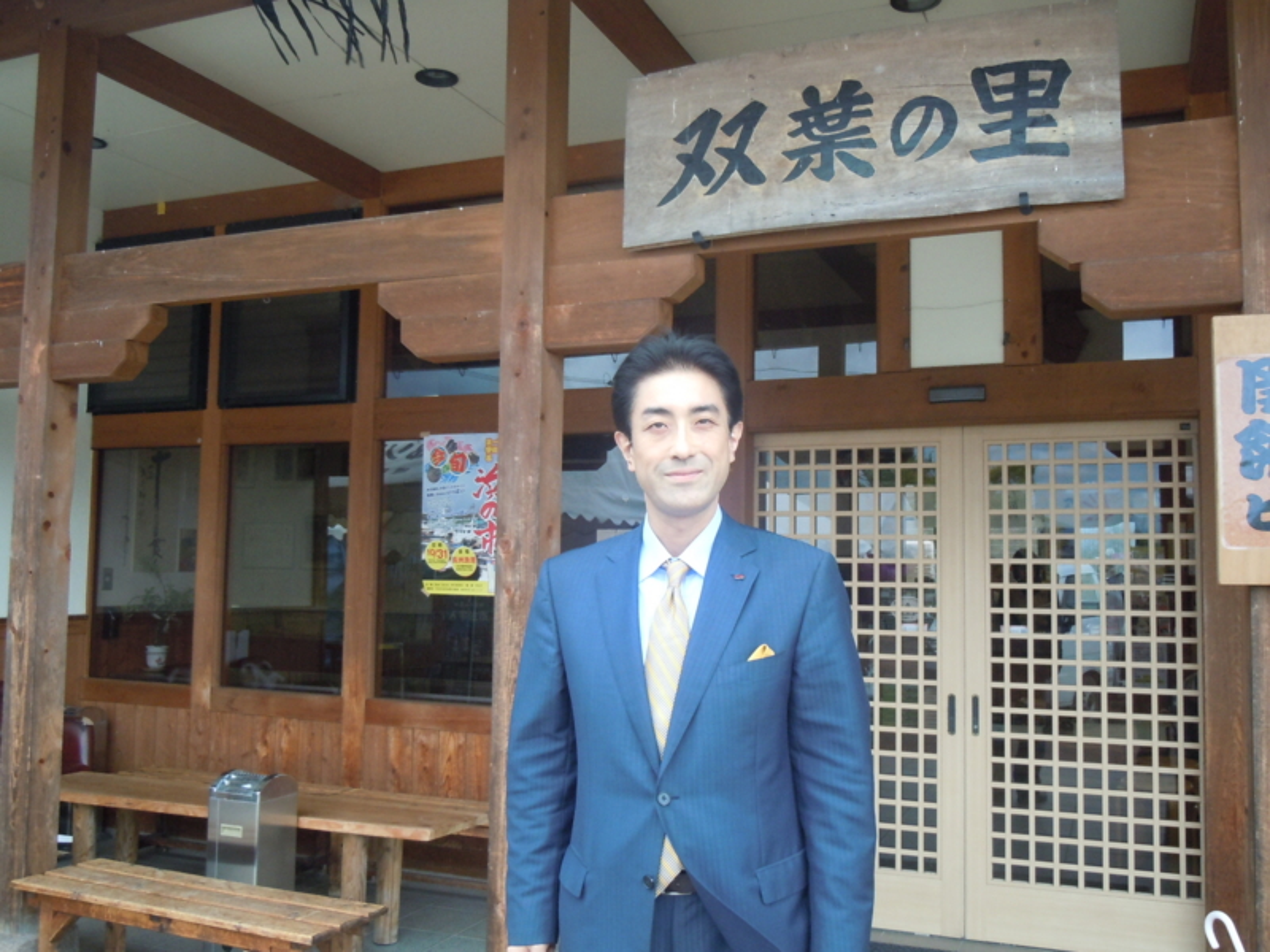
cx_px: 635
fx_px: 1211
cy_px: 476
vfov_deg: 42.9
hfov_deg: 55.4
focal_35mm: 33
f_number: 4
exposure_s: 1/60
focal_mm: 5.9
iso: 320
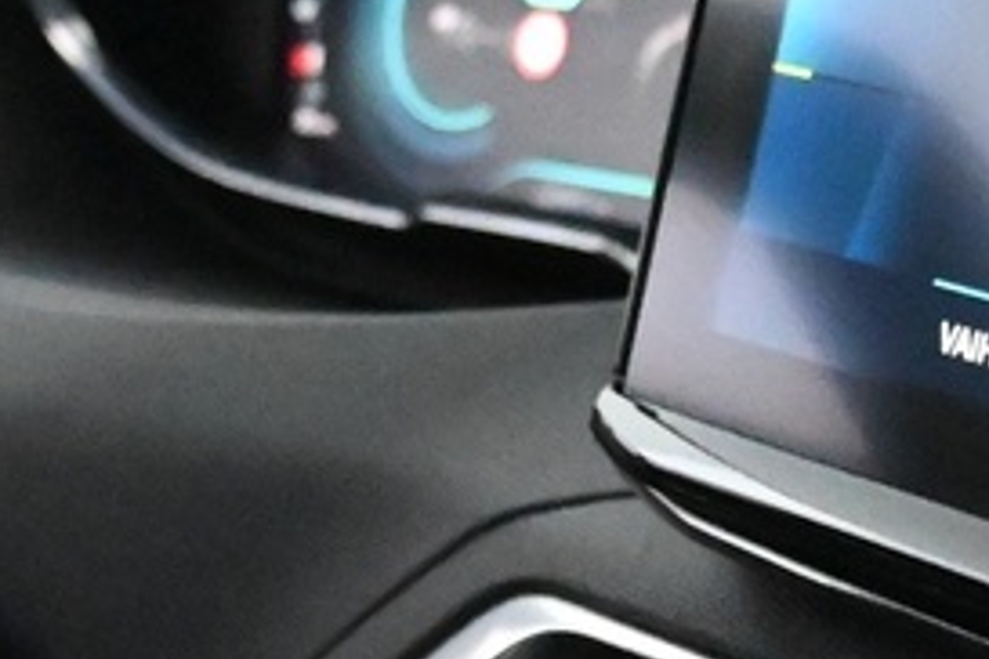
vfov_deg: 7.6
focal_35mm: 178
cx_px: 395
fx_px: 4890
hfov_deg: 11.5
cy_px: 952
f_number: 3.8
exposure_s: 1/60
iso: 10000
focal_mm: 20
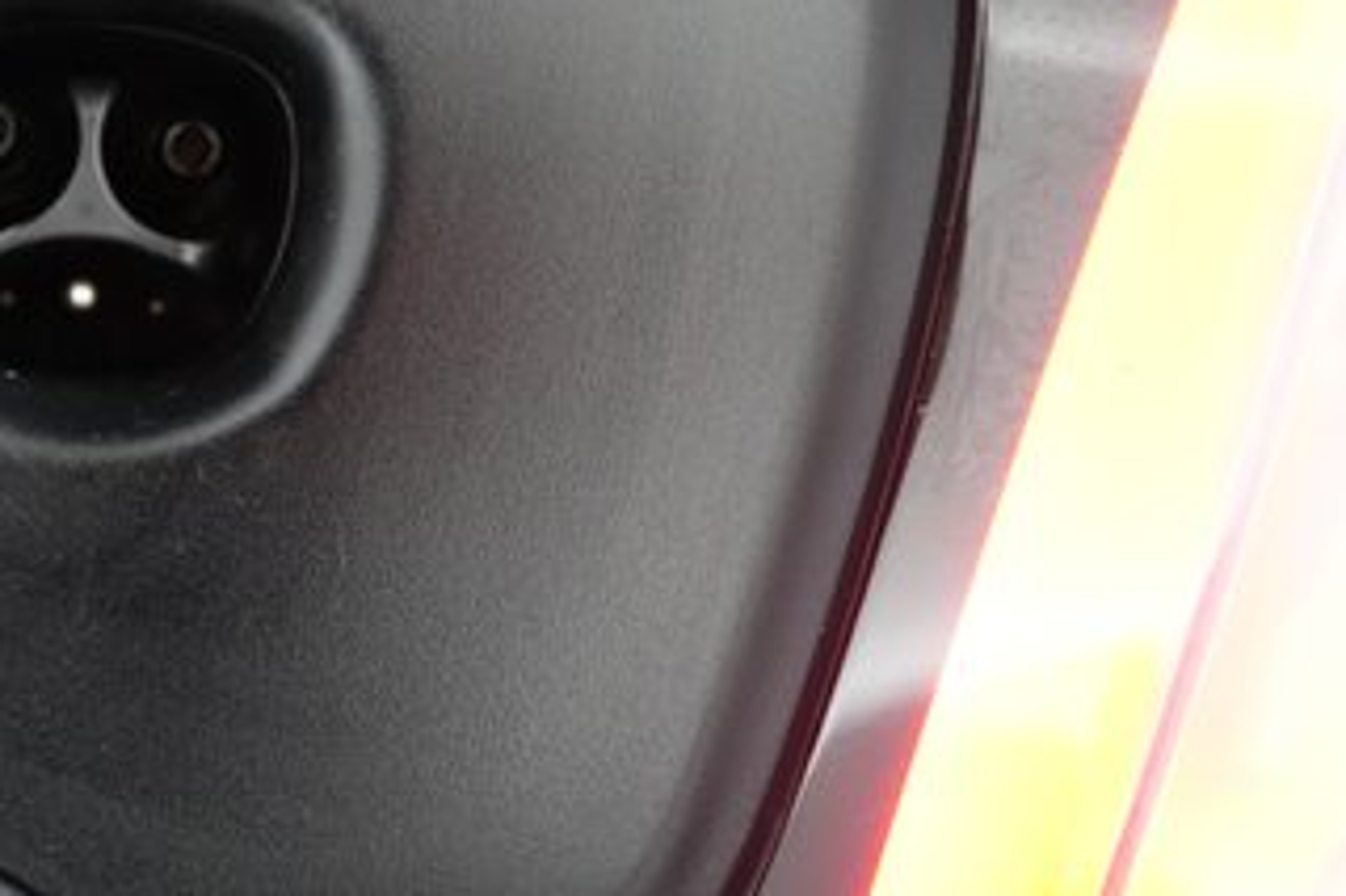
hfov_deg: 37.3
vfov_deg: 27.6
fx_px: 1794
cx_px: 34
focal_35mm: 48
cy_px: 210
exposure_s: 1/100
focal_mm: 24
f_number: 2.8
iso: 6400
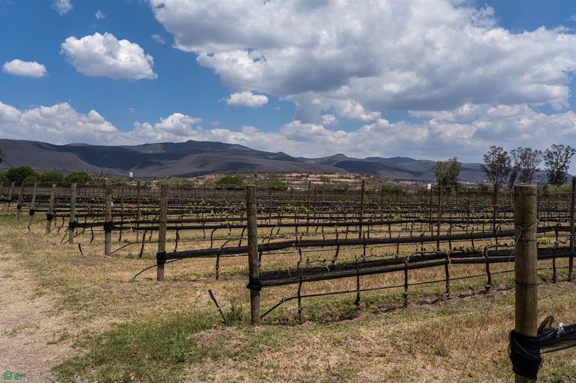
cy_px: 192
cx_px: 288
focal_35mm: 28
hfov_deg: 65.5
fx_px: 448
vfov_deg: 46.4
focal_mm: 28
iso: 320
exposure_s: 1/1000
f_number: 10
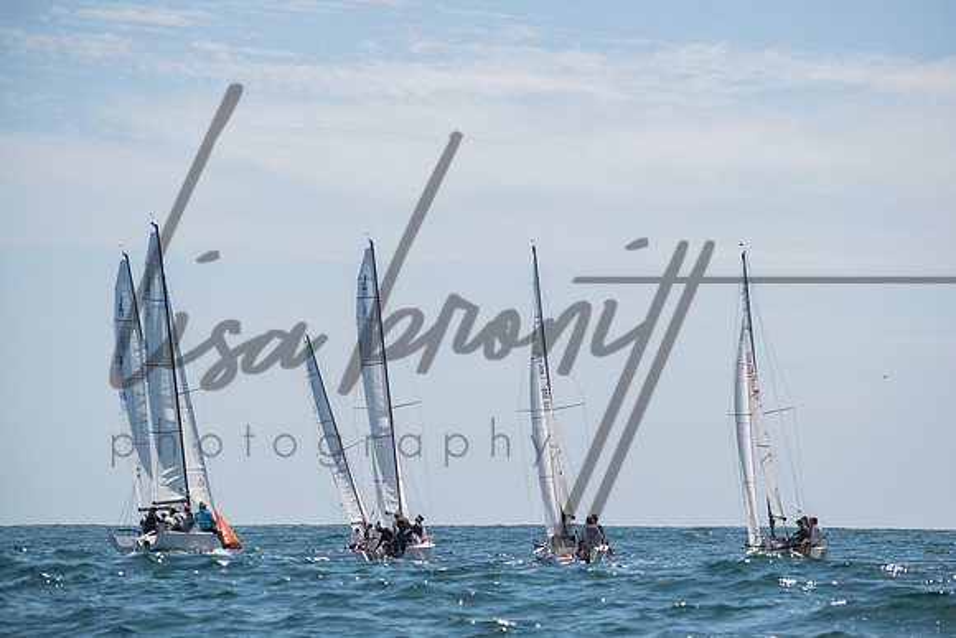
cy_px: 318
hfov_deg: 11.7
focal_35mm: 175
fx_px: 4653
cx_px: 495
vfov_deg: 7.8
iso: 200
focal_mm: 110
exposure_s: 1/1250
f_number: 6.3
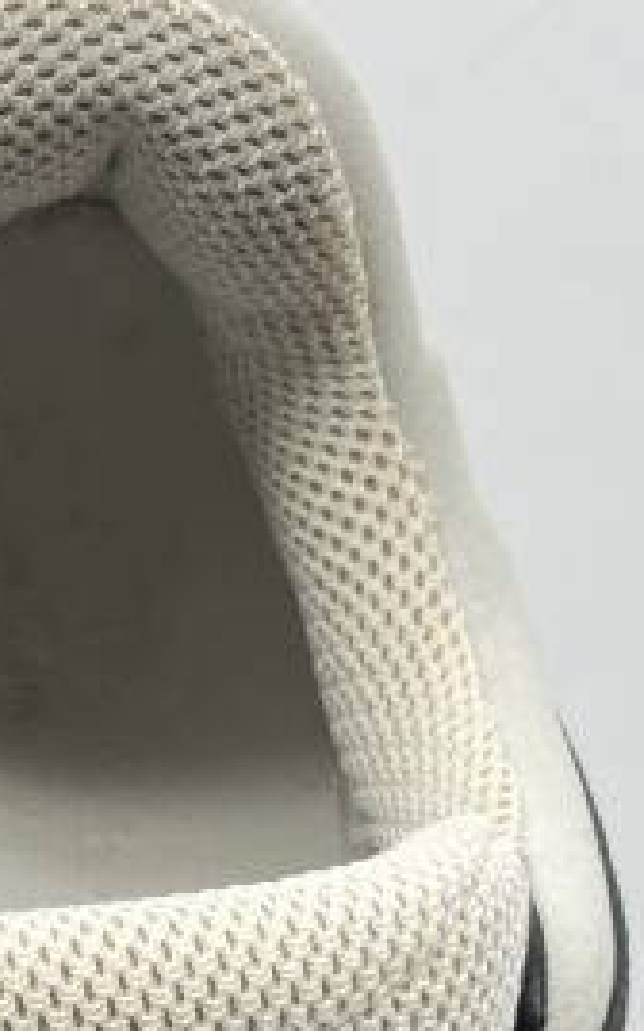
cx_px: 38
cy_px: 1196
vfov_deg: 18.9
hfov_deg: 12.3
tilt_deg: -15.3
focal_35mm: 105
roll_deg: +0.2
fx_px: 2950
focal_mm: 5.7
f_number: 1.5
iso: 32
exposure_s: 1/127
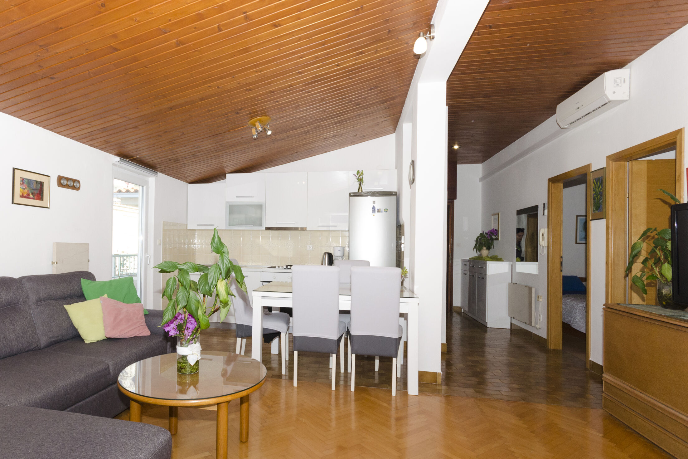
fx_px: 363
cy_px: 241
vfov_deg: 64.5
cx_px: 272
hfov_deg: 85.7
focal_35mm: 19
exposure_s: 1/200
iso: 640
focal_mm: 10
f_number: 8
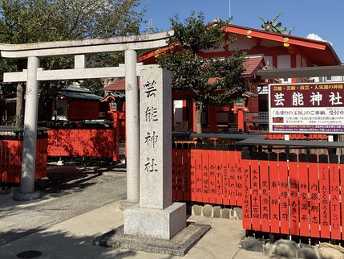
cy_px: 90
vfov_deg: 35.7
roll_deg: -1.5
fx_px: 398
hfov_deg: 46.8
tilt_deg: +1.5
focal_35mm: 40
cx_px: 172
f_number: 1.8
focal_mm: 3
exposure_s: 1/2141
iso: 16
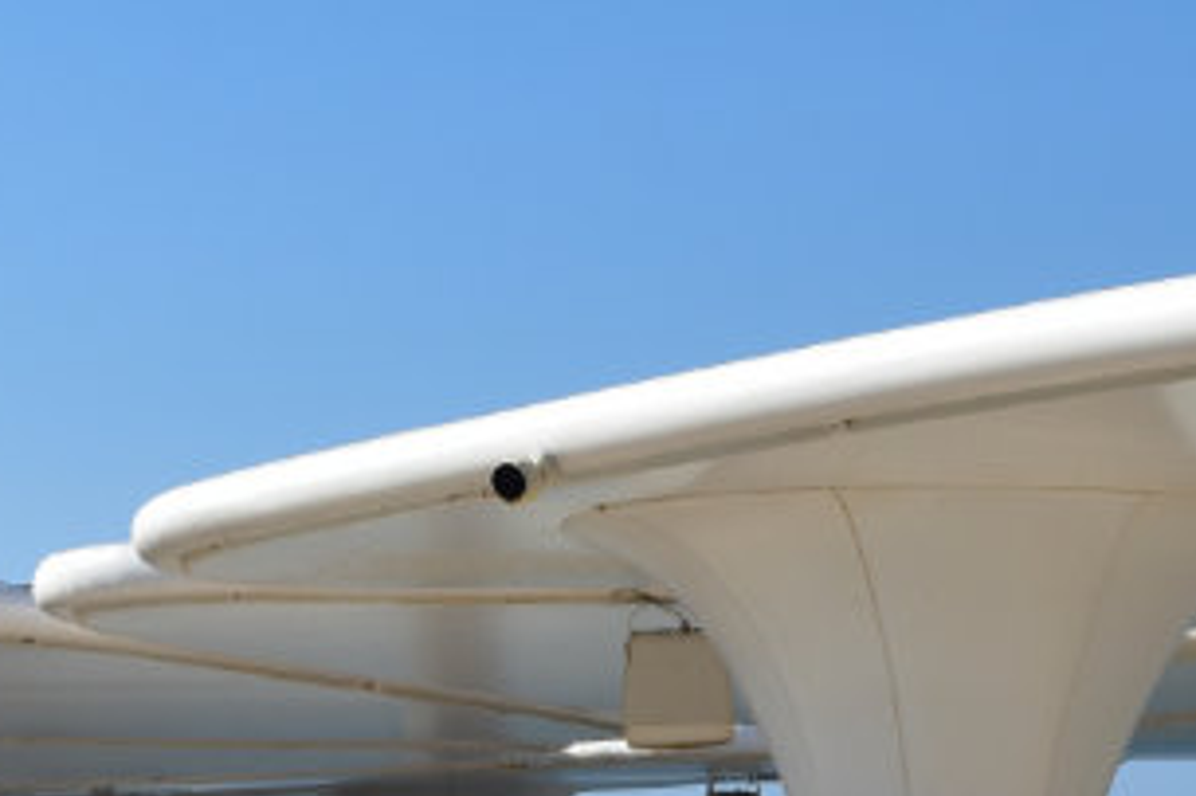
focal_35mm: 131
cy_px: 1323
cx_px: 255
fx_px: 4350
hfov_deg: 15.6
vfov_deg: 10.0
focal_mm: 26
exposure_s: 1/500
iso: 250
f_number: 11
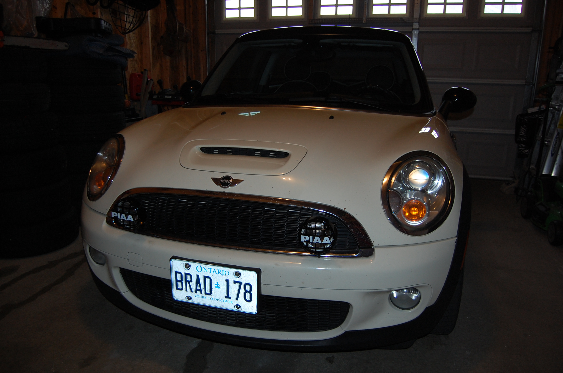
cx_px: 282
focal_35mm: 27
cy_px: 186
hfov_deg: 67.5
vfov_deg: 47.8
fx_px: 422
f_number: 3.5
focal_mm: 18
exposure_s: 1/60
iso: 400
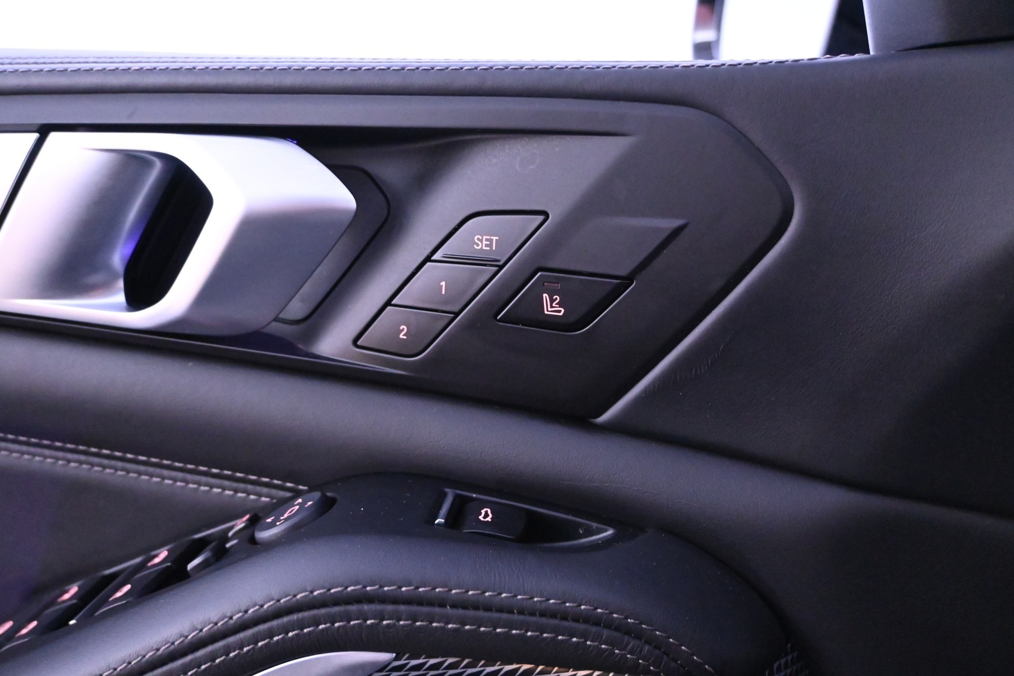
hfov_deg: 57.2
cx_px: 507
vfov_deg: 40.0
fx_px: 929
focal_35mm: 33
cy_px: 338
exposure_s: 1/40
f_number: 4
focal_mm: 22
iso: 7200
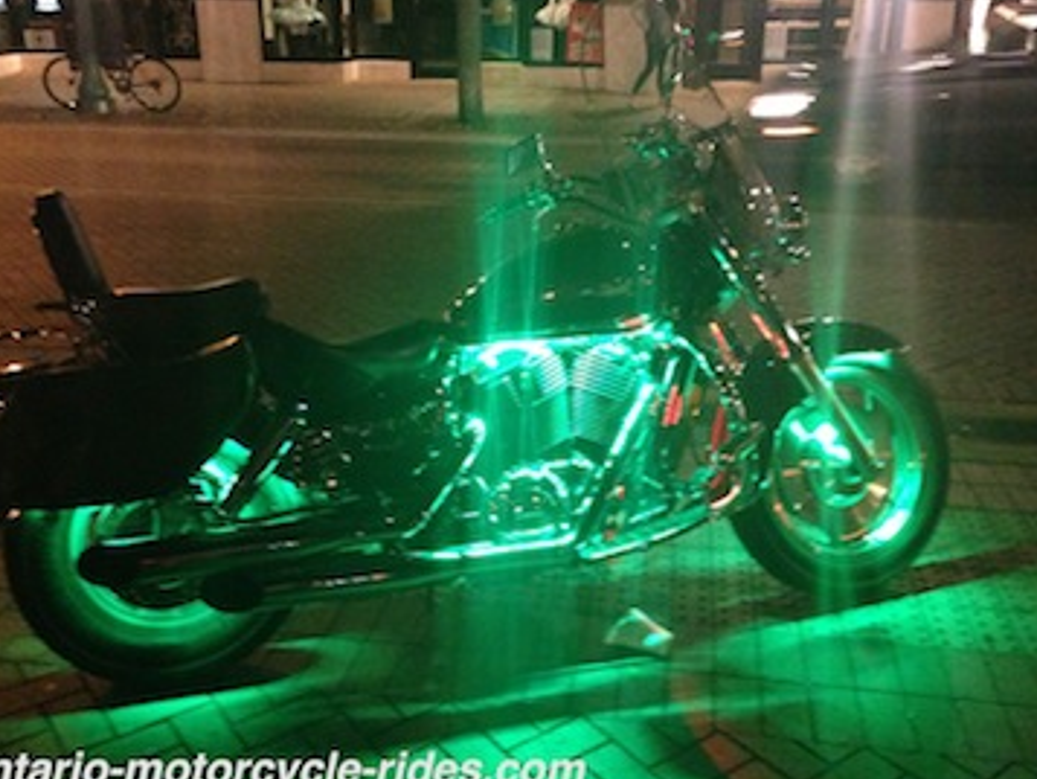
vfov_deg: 38.7
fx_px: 1109
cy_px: 384
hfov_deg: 50.1
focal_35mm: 37
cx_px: 508
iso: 800
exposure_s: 1/15
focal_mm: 4.13
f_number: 2.4
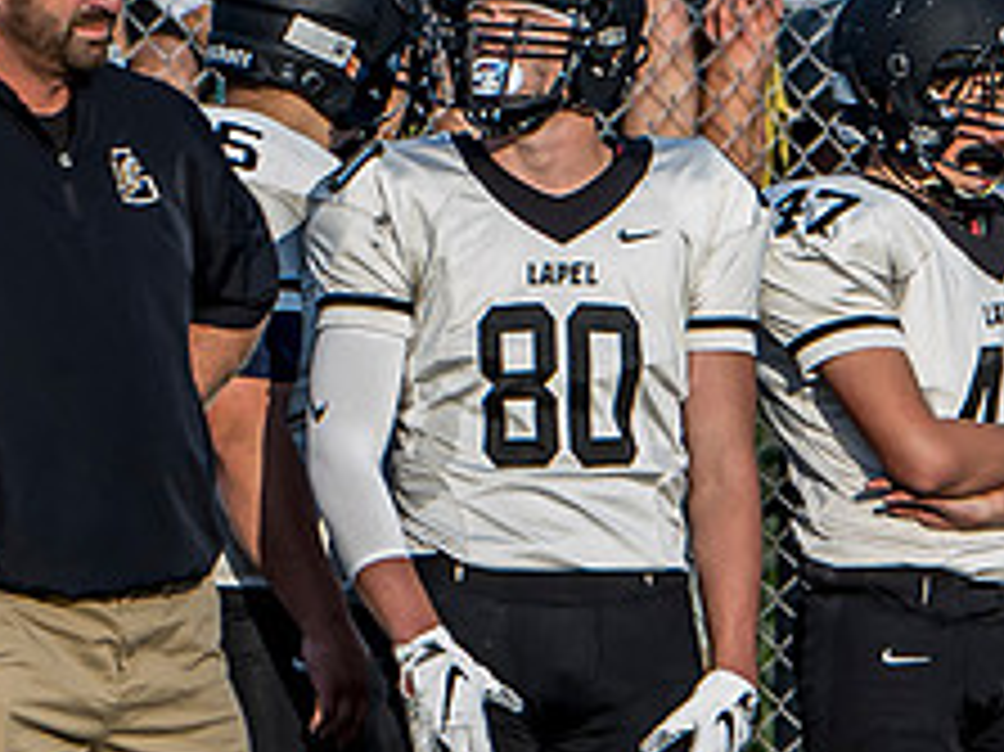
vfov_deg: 0.9
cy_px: 166
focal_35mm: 1644
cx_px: 135
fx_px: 47657
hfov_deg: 1.2
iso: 200
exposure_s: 1/1600
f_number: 4
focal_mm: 200
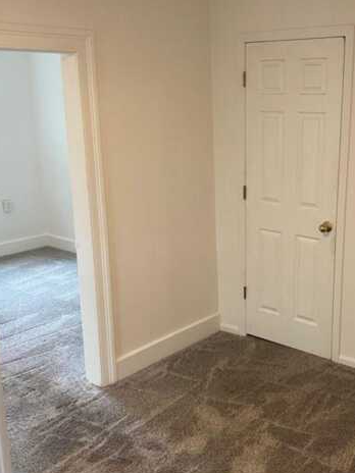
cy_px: 259
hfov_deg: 33.4
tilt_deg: -15.9
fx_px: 588
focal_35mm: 43
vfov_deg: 43.8
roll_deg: +1.4
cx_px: 223
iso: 125
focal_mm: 4.25
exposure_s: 1/60
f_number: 1.8
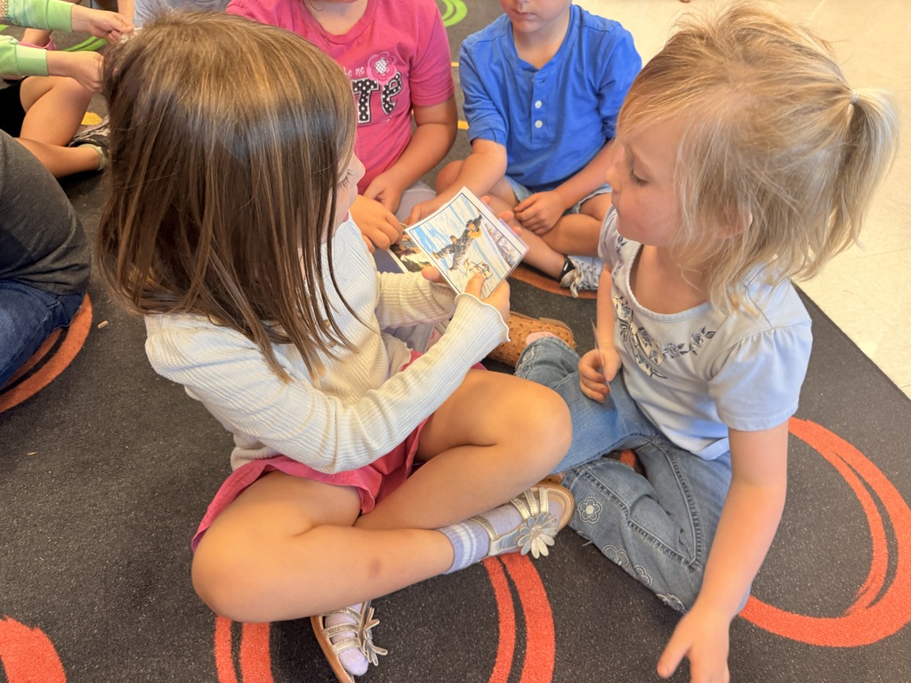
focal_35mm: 24
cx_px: 456
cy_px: 342
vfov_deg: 56.8
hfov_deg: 71.6
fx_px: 632
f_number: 1.78
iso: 125
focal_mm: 6.76
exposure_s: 1/60
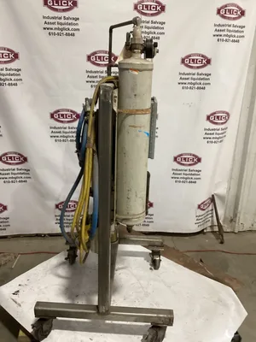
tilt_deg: -18.4
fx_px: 306
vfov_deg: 58.4
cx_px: 128
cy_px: 171
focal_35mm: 31
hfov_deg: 45.4
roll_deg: -0.2
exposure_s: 1/50
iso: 250
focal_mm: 3.3
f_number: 2.4
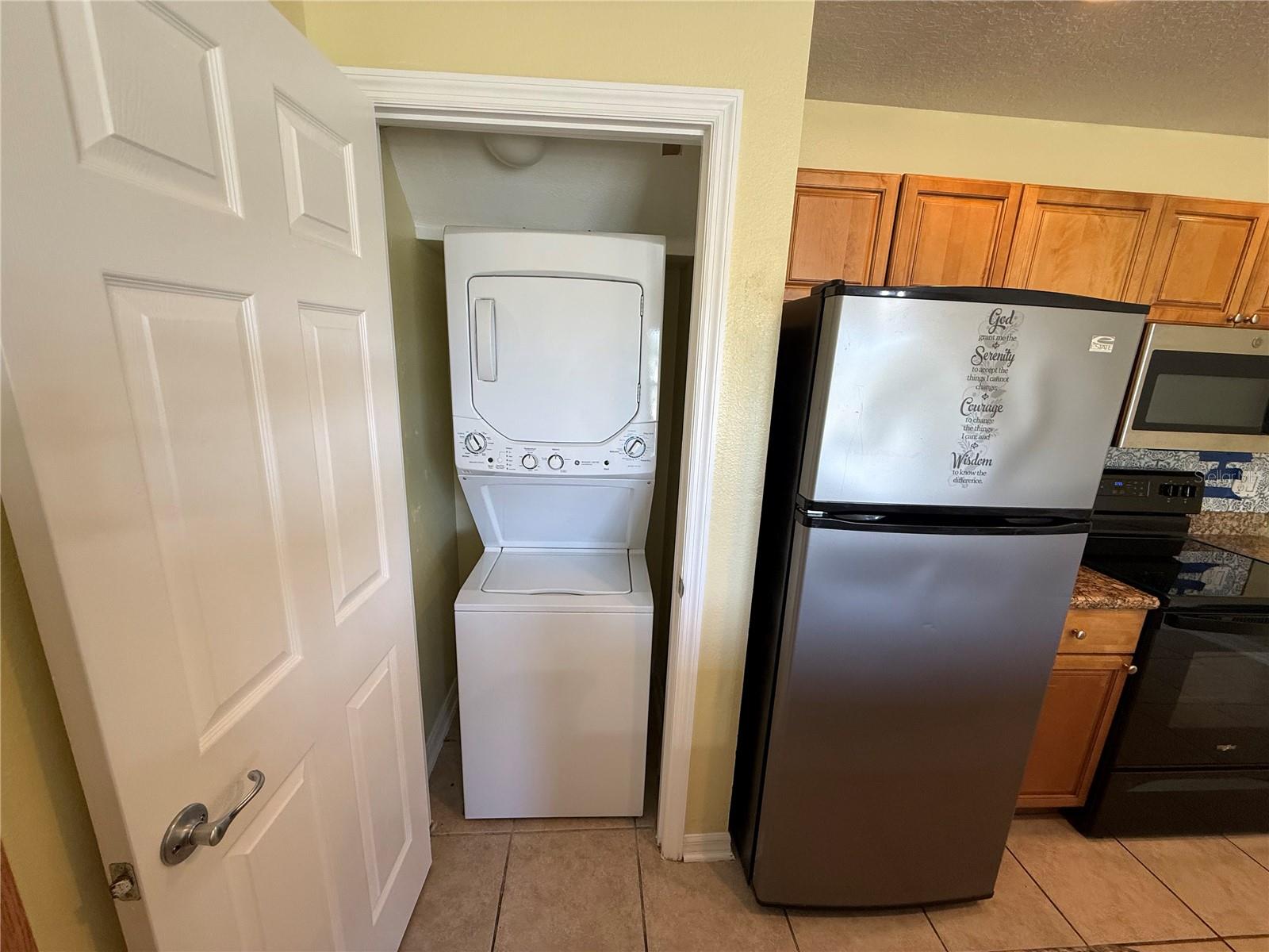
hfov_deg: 102.1
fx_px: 513
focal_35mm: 14
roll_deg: -2.4
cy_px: 476
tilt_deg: -13.7
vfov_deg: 85.7
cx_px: 634
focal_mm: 2.22
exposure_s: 1/120
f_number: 2.2
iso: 160
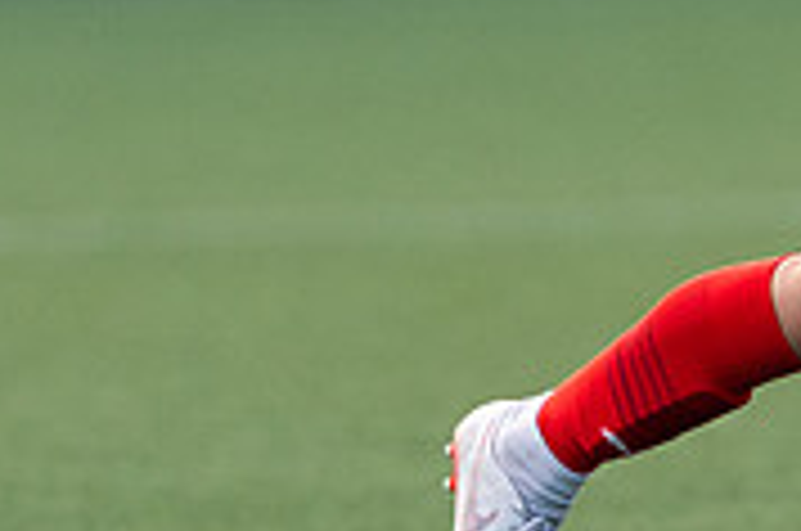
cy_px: -245
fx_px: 33026
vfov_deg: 0.9
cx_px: 1287
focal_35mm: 1487
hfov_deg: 1.4
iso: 1400
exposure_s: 1/800
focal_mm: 300
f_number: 3.2
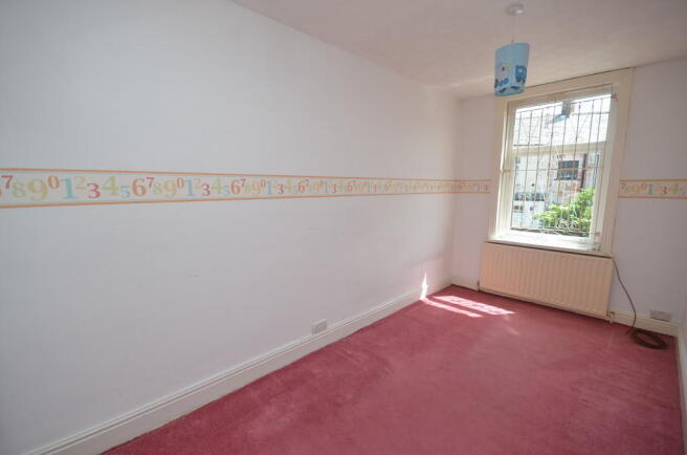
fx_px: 286
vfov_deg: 77.0
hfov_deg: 100.5
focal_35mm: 15
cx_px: 344
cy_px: 228
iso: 200
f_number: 5.6
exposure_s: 1/125
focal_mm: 10
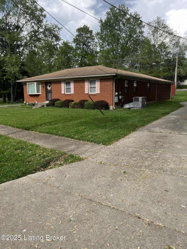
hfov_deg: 53.0
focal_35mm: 26
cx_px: 94
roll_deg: +0.0
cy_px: 124
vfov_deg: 67.3
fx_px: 187
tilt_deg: -9.2
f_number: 1.6
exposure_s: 1/1096
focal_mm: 5.1
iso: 50
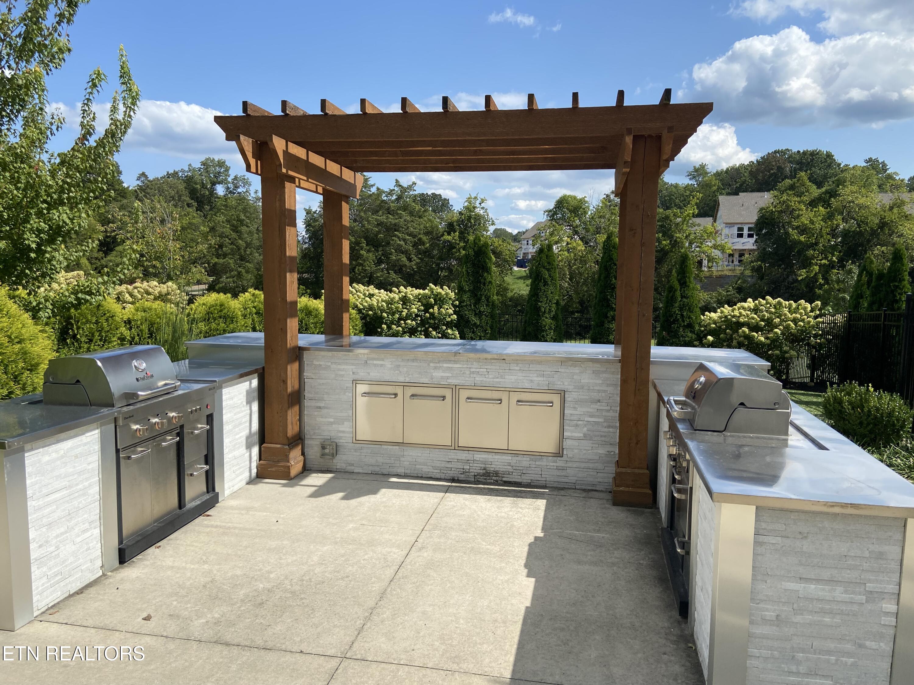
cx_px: 457
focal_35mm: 26
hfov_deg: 67.3
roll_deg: -1.7
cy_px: 342
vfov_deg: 53.1
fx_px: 687
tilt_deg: -5.9
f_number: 1.8
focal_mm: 4.25
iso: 32
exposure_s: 1/3300
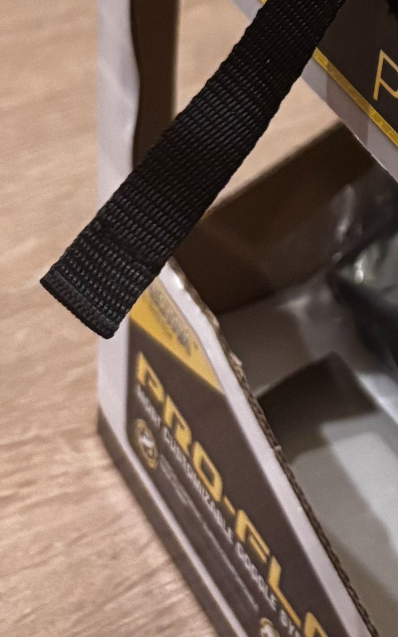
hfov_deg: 11.7
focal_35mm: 103
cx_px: 741
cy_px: -310
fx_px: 1788
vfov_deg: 18.1
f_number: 1.6
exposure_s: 1/60
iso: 500
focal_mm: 5.96
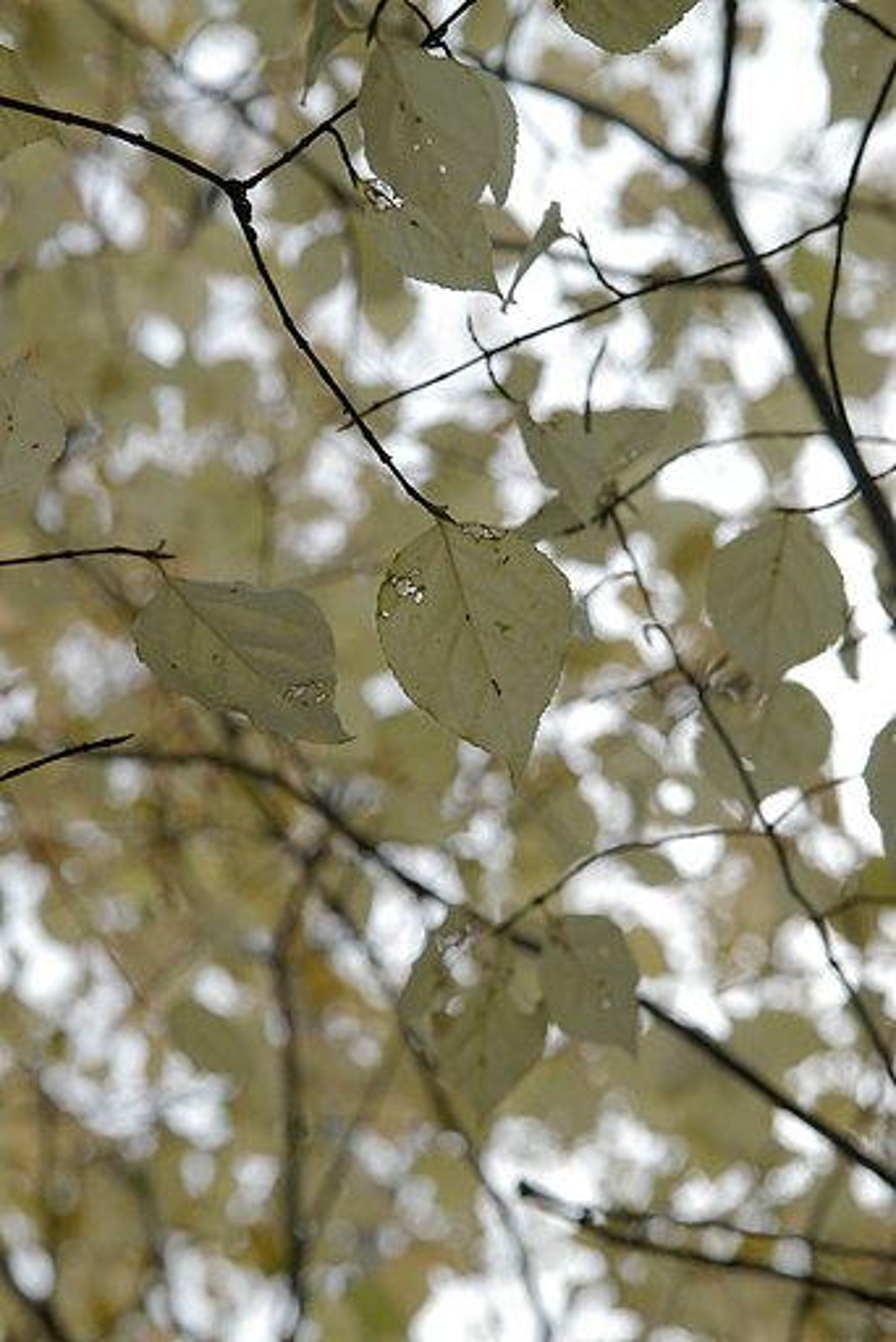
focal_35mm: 112
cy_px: 671
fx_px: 4194
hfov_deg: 12.2
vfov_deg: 18.2
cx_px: 448
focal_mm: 75
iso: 400
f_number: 8
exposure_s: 1/400
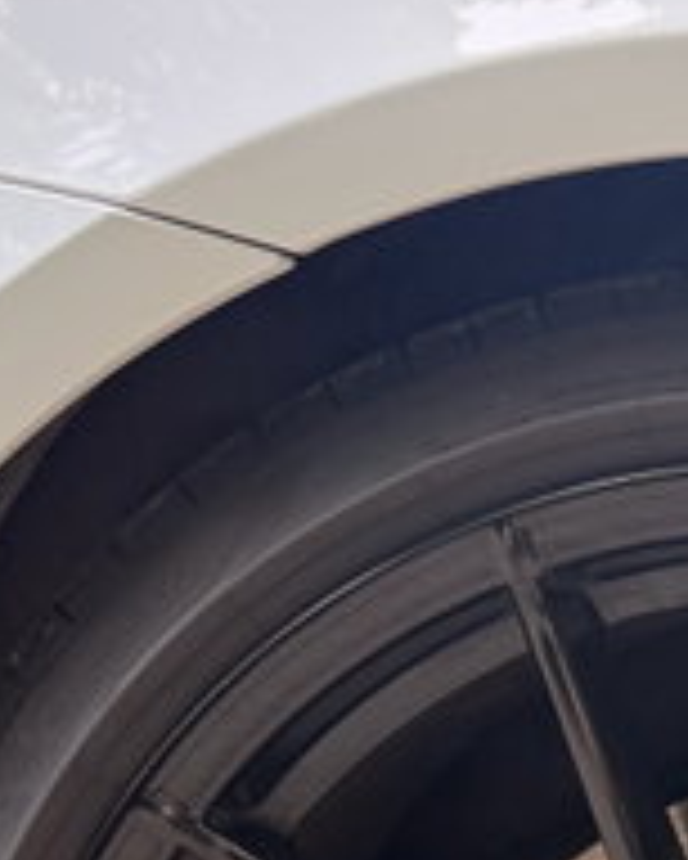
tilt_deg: -10.4
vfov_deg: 19.4
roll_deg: -1.0
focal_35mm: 94
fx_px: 2391
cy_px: 977
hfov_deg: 15.4
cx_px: 953
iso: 100
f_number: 1.78
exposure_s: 1/121
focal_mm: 6.76
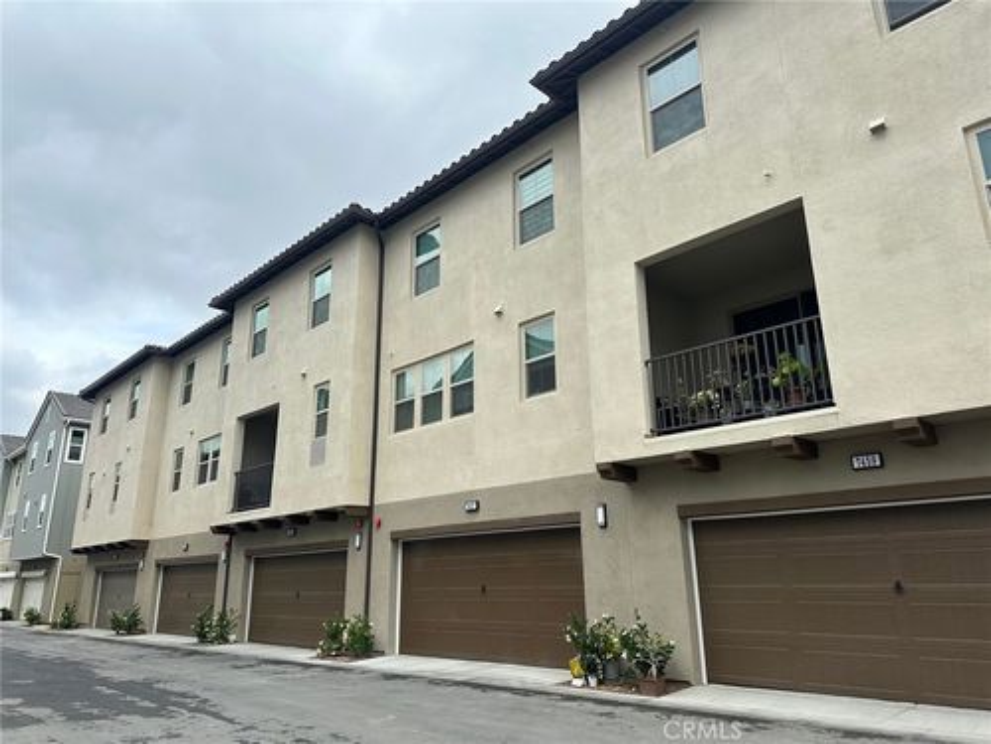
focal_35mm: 24
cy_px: 372
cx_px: 496
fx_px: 687
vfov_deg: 56.8
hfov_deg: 71.6
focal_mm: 6.86
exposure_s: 1/3861
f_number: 1.78
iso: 80
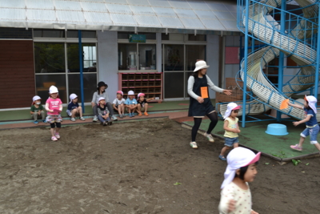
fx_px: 320
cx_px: 160
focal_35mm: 36
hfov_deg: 53.1
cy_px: 107
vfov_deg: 36.9
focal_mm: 24
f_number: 5.6
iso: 100
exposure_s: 1/125
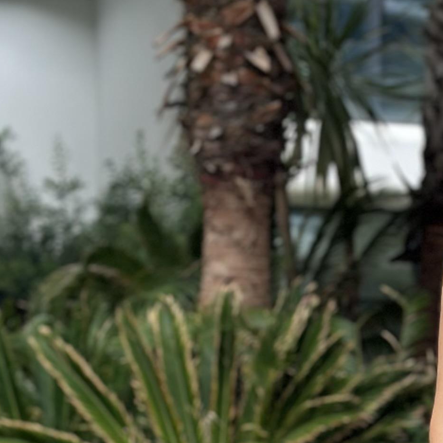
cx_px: 603
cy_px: 551
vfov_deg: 9.4
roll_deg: -1.3
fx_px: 2650
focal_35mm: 183
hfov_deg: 9.4
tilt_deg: -3.1
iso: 80
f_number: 1.78
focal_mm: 6.86
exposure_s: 1/349
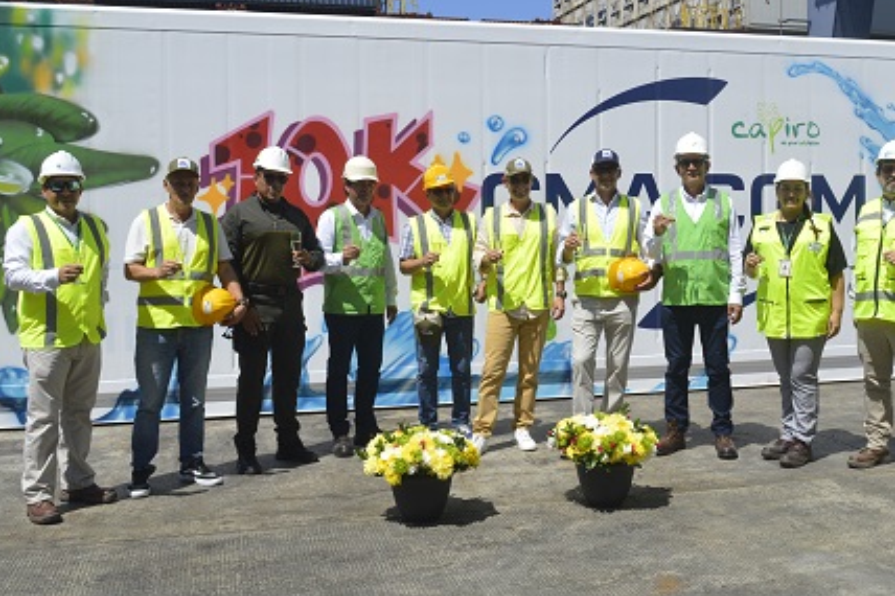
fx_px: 1044
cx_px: 535
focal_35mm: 42
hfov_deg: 46.2
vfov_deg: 31.8
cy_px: 261
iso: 100
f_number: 9
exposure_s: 1/320
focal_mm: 20
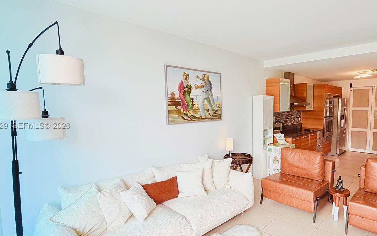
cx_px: 233
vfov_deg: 57.2
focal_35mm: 21
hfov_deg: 80.9
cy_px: 126
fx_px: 216
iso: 40
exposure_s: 1/173
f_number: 2.2
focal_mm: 2.22
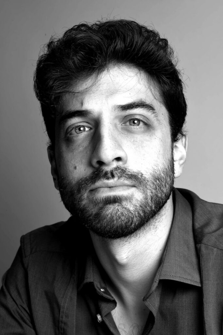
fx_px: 650
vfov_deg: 28.8
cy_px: 168
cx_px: 112
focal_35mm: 70
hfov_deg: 19.5
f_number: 16
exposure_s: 1/125
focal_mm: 70
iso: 31
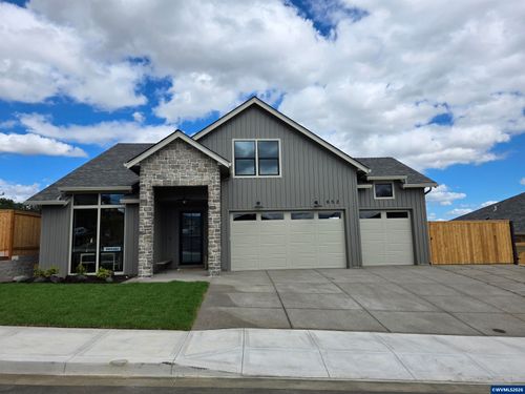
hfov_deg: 73.9
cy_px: 197
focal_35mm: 23
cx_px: 262
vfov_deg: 58.9
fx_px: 349
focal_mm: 6.3
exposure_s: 1/7626
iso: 80
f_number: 1.7
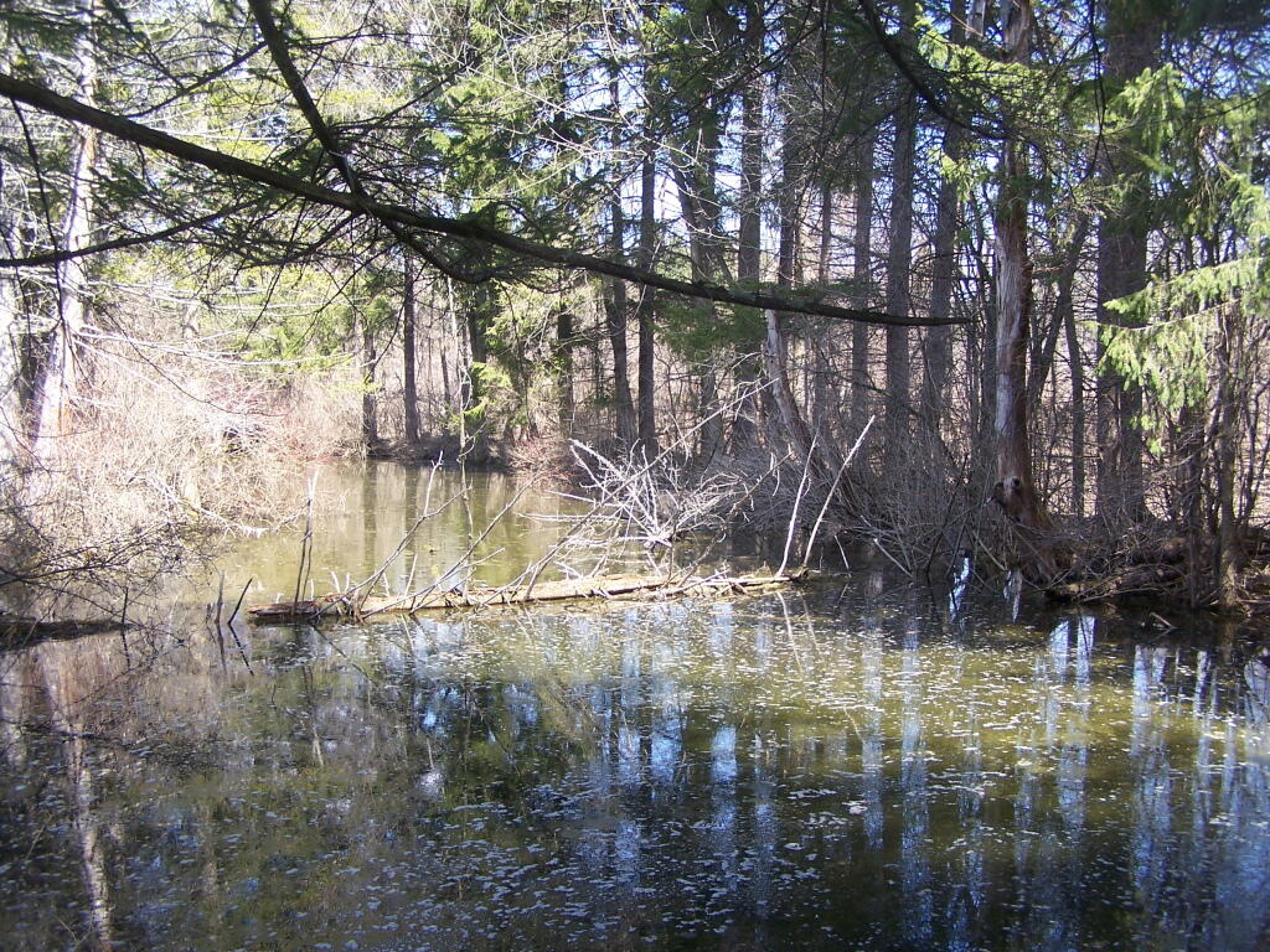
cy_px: 476
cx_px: 635
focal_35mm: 38
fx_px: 1394
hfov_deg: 49.0
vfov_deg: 37.7
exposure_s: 1/200
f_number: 2.8
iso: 80
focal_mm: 6.3
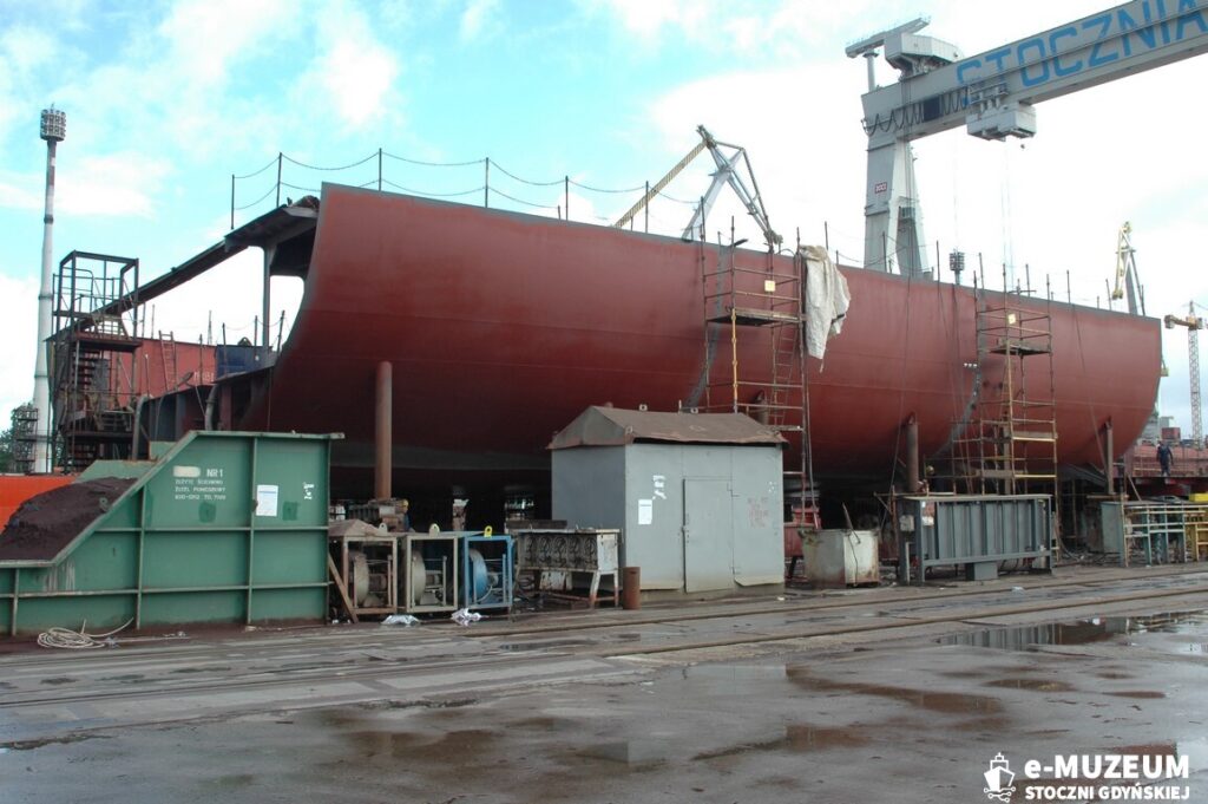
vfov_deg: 35.4
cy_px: 402
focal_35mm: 38
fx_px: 1257
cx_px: 604
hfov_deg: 51.3
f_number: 11
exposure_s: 1/125
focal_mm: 25
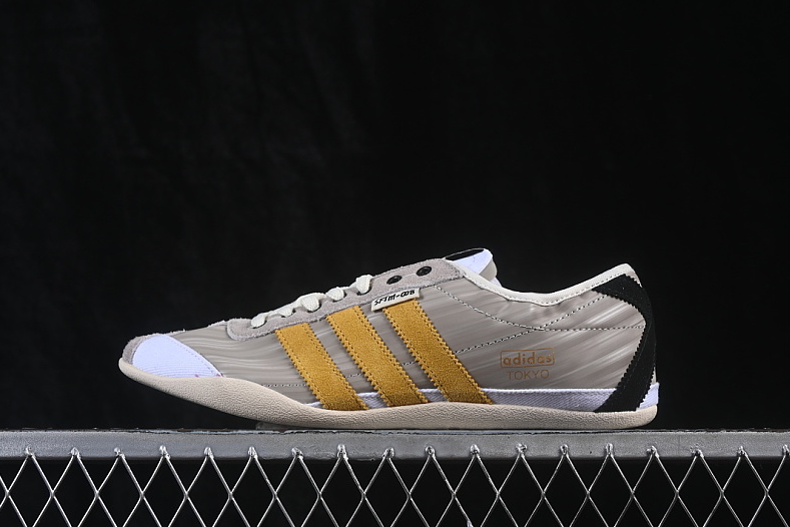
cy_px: 265
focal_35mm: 76
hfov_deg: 26.7
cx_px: 394
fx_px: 1668
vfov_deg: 17.9
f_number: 8
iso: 160
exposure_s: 1/80
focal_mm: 50
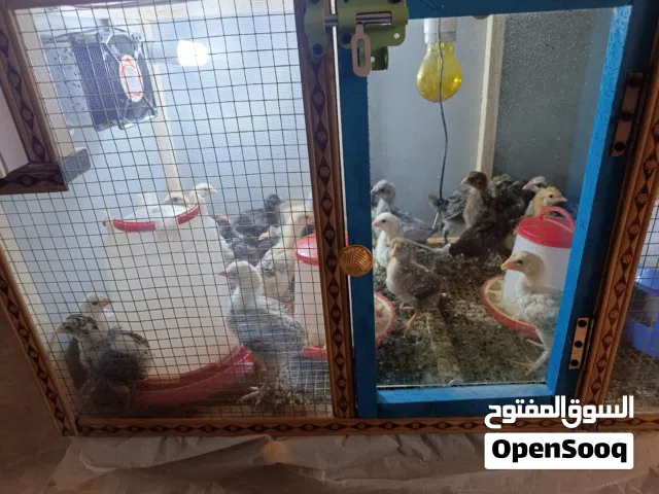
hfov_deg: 73.9
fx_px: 438
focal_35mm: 23
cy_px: 247
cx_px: 330
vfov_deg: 58.9
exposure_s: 1/100
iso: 500
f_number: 1.7
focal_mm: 6.11
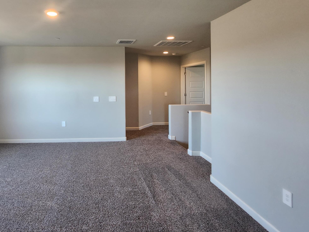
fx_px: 179
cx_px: 105
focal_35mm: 20
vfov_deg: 64.9
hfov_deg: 79.3
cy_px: 85
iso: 160
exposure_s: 1/60
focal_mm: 1.7
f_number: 2.2
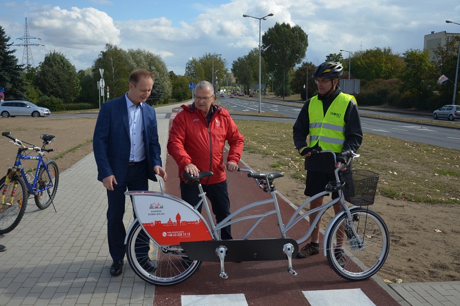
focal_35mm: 34
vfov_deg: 38.8
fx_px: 434
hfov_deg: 55.8
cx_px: 224
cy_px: 150
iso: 200
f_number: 3.8
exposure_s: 1/2000
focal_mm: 22
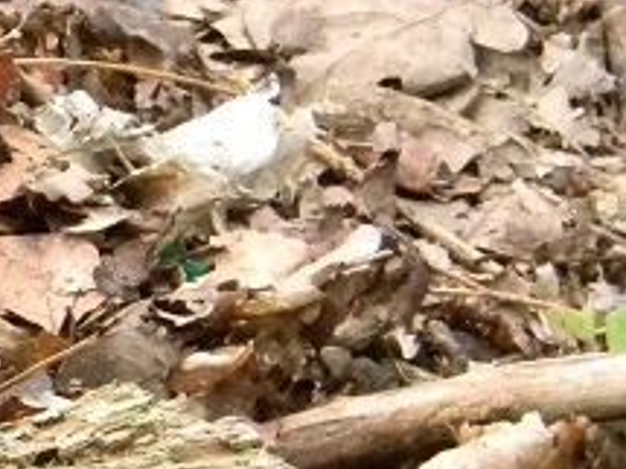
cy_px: 417
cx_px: -489
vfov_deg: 8.4
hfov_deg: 10.6
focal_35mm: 175
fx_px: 3163
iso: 147
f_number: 3.9
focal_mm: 8.6
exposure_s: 1/59.6
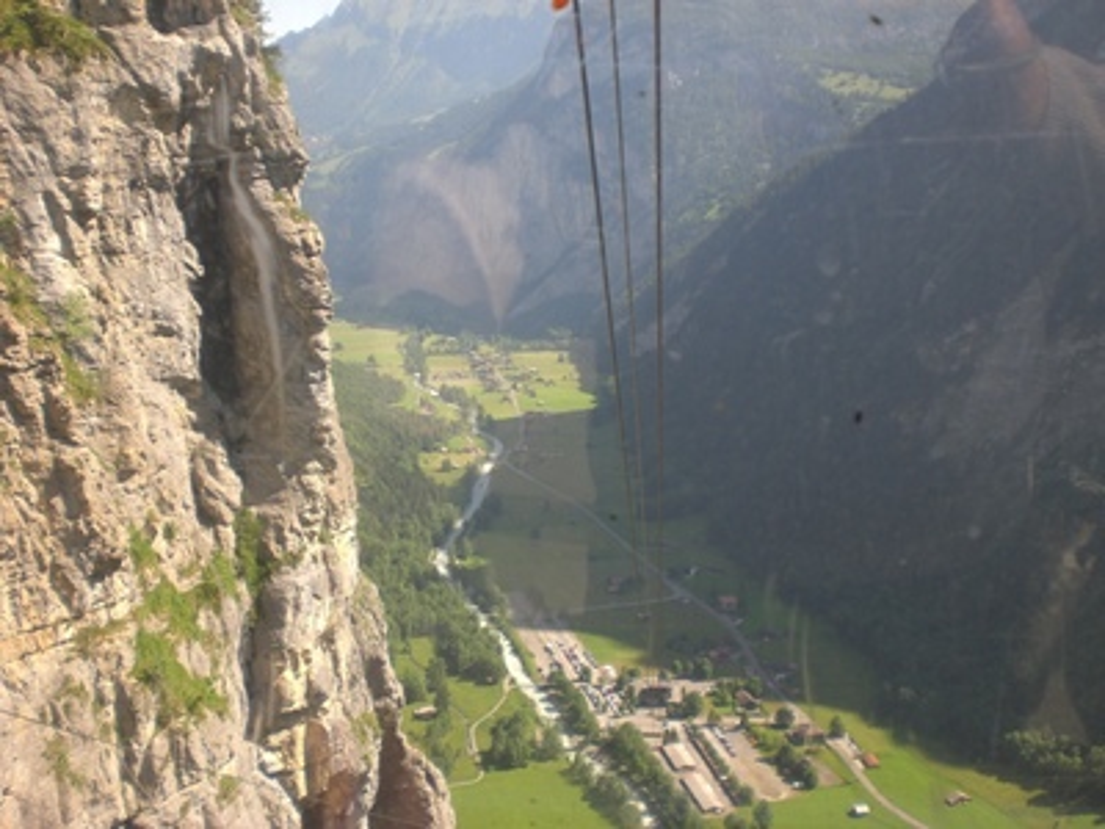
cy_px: 414
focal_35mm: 38
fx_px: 1213
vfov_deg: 37.7
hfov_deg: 49.0
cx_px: 552
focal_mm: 6.3
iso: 50
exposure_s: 1/250
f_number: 3.1
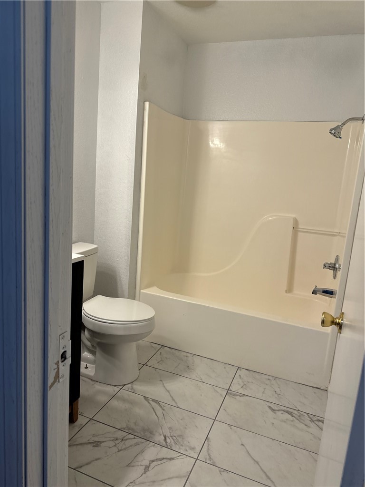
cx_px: 182
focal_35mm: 24
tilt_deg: -11.1
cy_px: 244
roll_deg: -4.5
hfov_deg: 56.8
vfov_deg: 71.6
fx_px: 337
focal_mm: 6.76
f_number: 1.78
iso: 100
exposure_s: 1/120
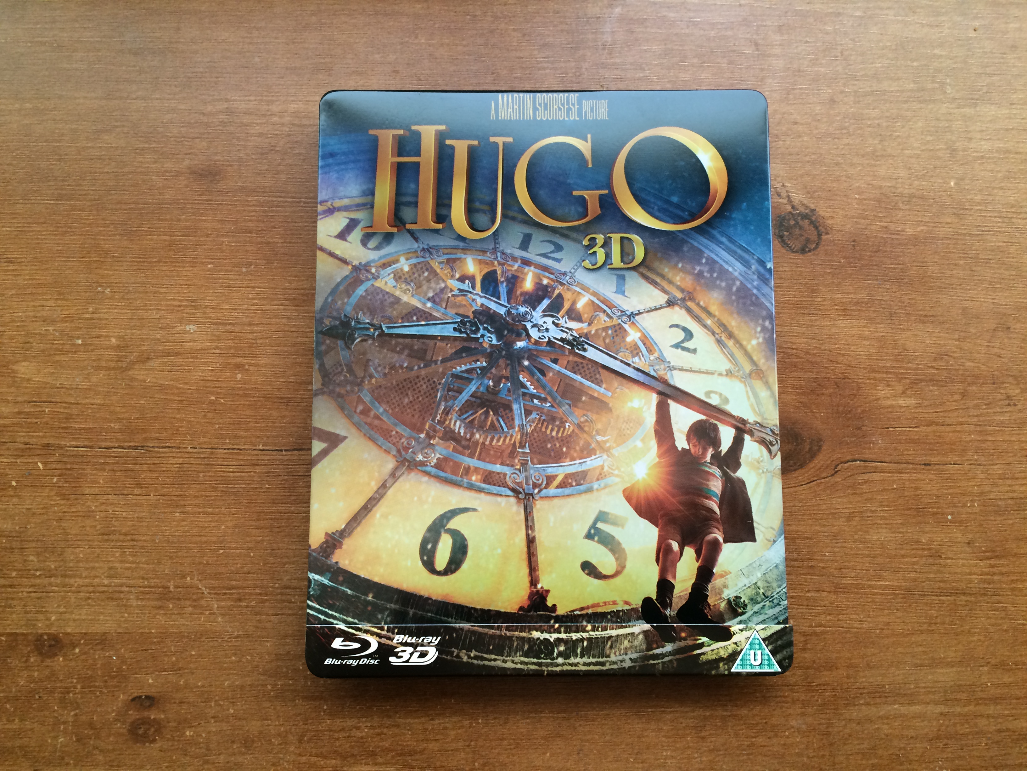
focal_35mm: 29
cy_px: 386
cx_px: 514
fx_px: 860
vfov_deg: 48.2
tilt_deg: -83.6
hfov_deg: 61.7
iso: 80
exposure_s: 1/30
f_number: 2.2
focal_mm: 4.15
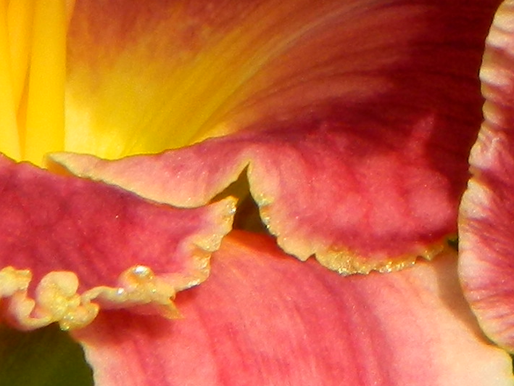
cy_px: -678
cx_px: 463
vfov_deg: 1.6
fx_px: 13574
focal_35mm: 914
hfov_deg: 2.2
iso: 80
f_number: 4.9
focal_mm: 27
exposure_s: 1/400
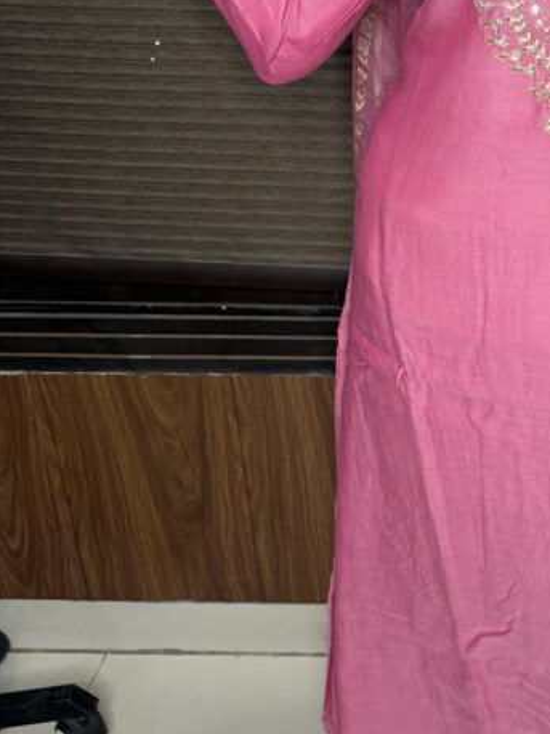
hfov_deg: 26.0
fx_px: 1124
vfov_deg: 36.1
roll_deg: -1.3
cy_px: 305
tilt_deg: -26.1
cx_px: 558
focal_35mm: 53
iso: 125
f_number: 1.6
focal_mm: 5.96
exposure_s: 1/50
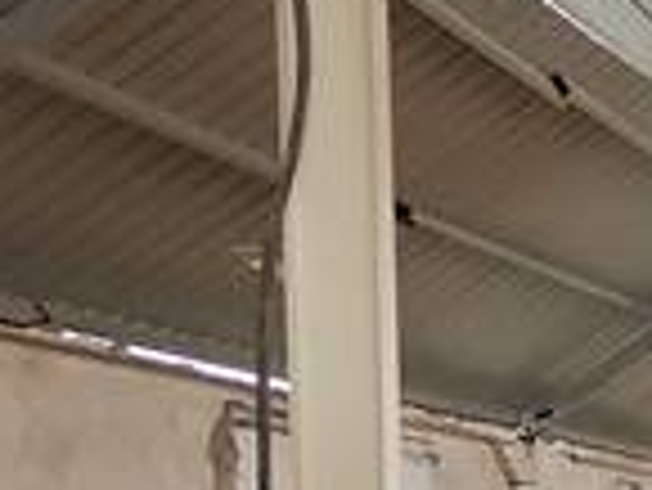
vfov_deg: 9.7
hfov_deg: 12.1
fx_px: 2809
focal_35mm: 149
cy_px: 742
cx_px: 1201
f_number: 1.8
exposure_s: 1/33.3
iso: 320
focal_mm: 5.3
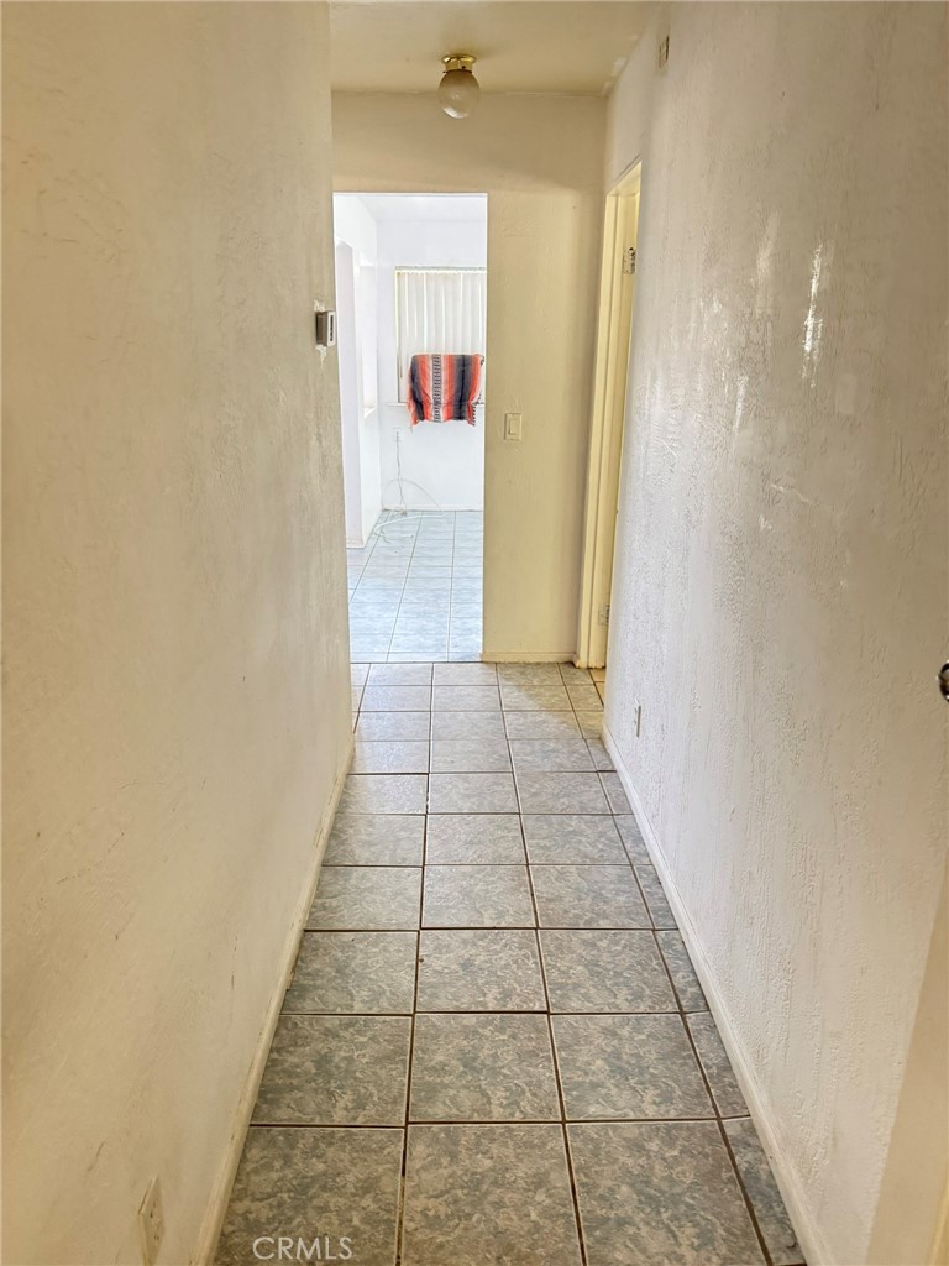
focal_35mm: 24
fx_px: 877
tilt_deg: -18.8
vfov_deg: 71.6
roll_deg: -0.1
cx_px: 474
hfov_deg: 56.8
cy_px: 633
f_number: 1.78
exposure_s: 1/35
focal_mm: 6.76
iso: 1000
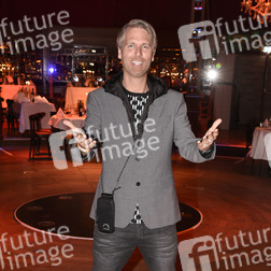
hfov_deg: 27.7
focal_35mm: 62
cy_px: 198
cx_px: 136
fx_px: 549
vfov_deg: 27.4
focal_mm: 46
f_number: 6.3
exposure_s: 1/60
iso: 2500
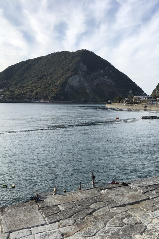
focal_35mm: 39
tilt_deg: -0.7
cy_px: 120
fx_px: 258
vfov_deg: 49.6
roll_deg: -0.8
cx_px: 154
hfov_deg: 31.9
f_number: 1.8
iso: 20
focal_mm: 3.99
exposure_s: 1/2024
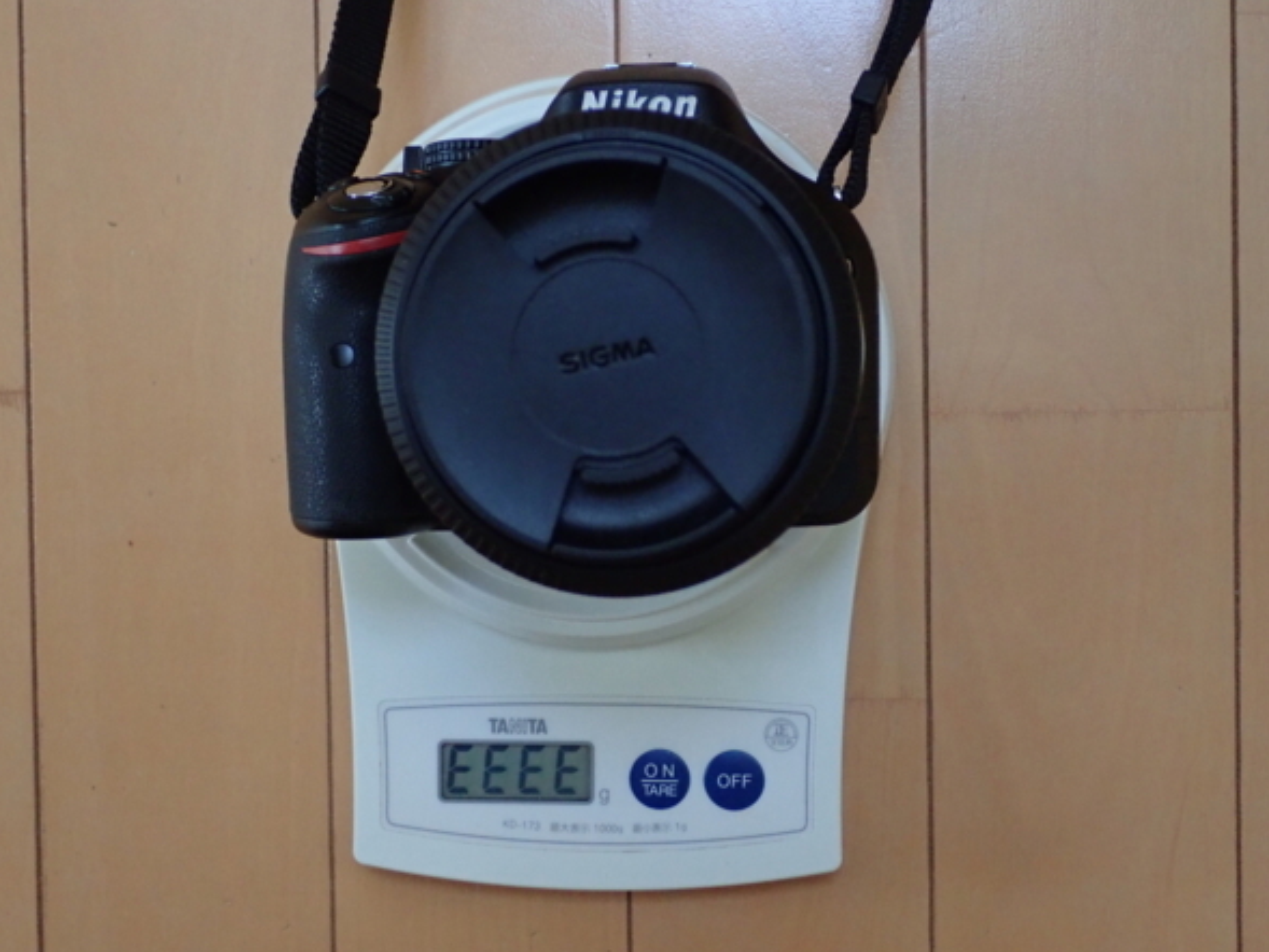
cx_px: 640
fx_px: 1980
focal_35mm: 54
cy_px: 482
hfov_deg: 35.5
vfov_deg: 27.0
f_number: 3.4
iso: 800
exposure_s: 1/40
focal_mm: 9.61
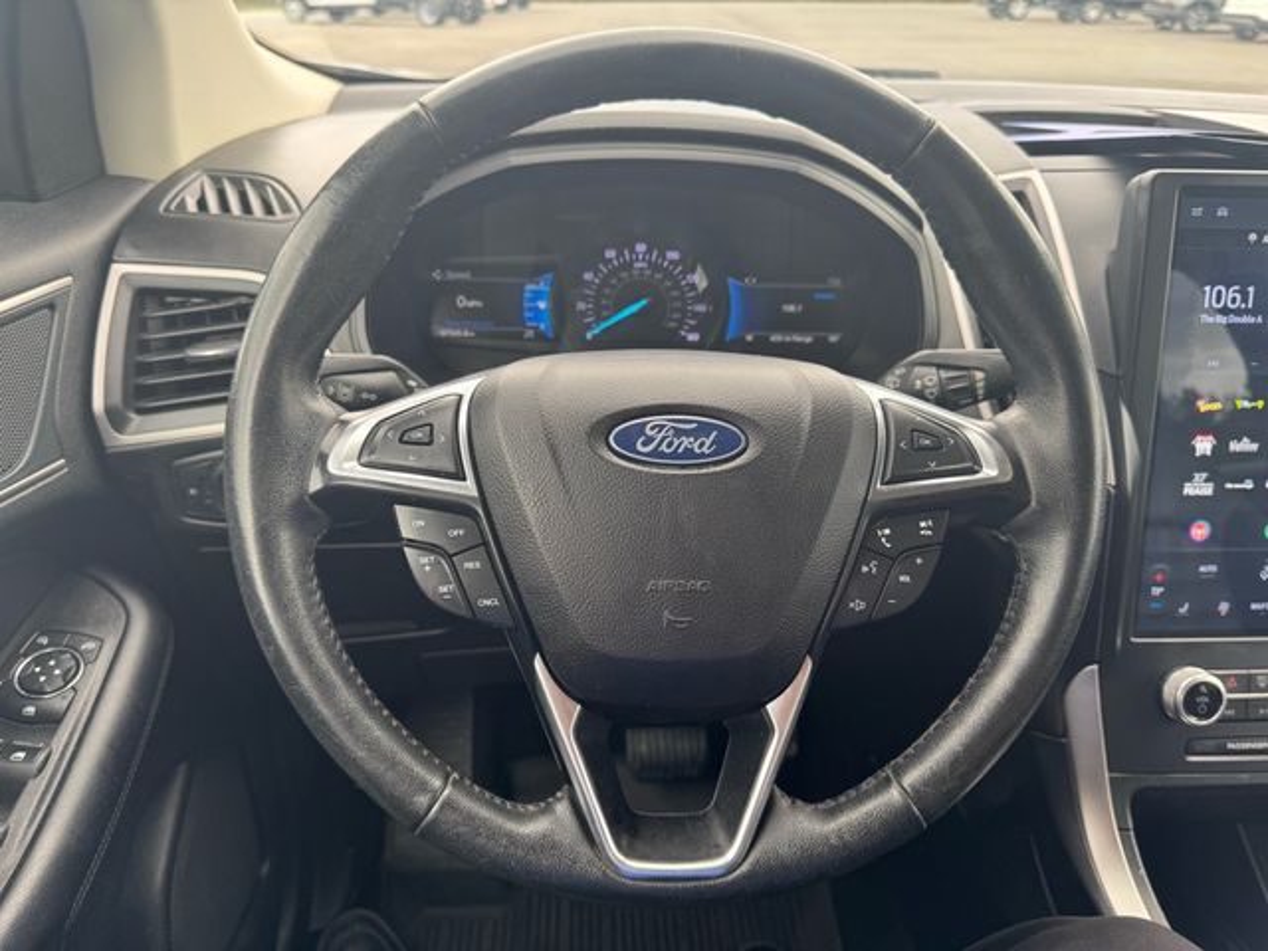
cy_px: 476
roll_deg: +1.8
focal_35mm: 24
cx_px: 634
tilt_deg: -29.3
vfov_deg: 56.8
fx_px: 879
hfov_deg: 71.6
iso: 100
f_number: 1.78
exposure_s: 1/121
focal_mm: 6.76
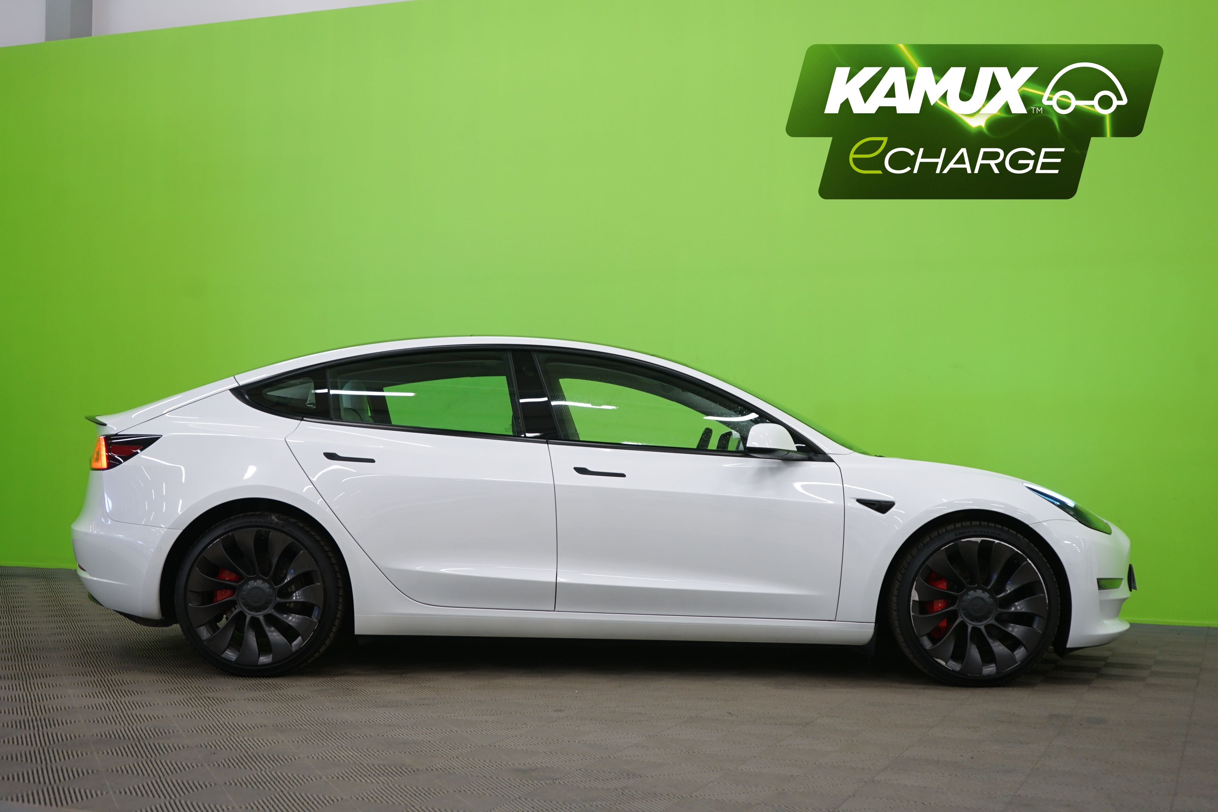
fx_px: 1455
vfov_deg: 31.2
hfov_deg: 45.4
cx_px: 609
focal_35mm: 43
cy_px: 406
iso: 400
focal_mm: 43
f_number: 4.5
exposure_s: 1/13
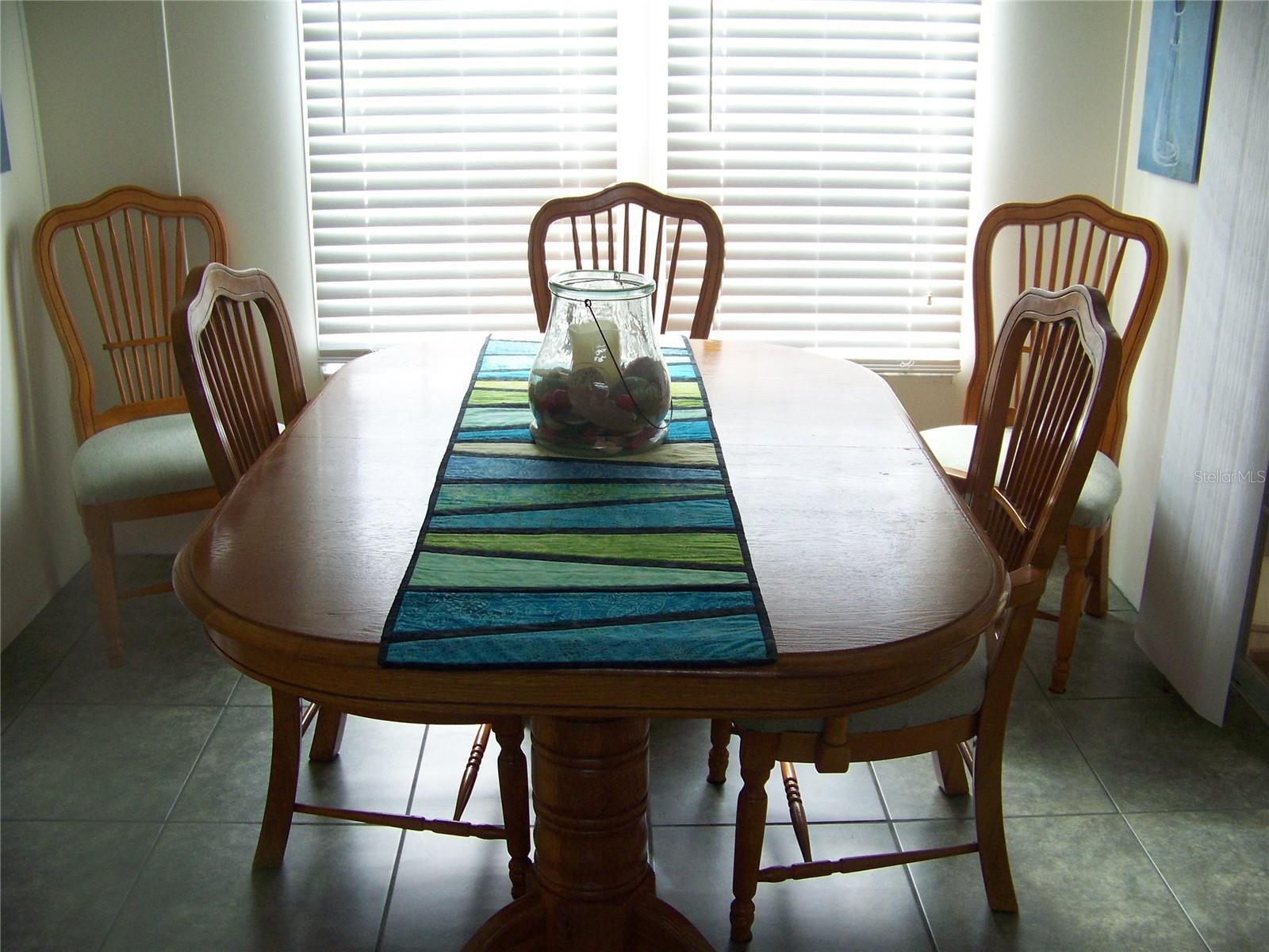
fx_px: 1320
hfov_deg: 51.4
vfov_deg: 39.7
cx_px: 634
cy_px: 476
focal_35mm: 36
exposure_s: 1/30
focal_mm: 5.85
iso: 125
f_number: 2.8
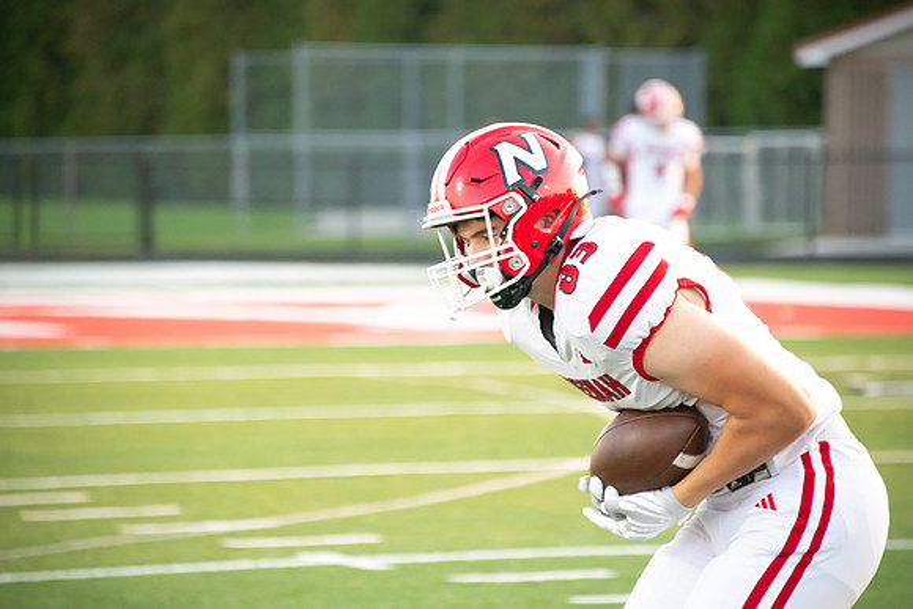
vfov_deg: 5.5
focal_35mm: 250
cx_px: 456
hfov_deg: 8.2
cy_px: 304
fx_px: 6341
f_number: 5.6
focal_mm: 250
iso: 4000
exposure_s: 1/640
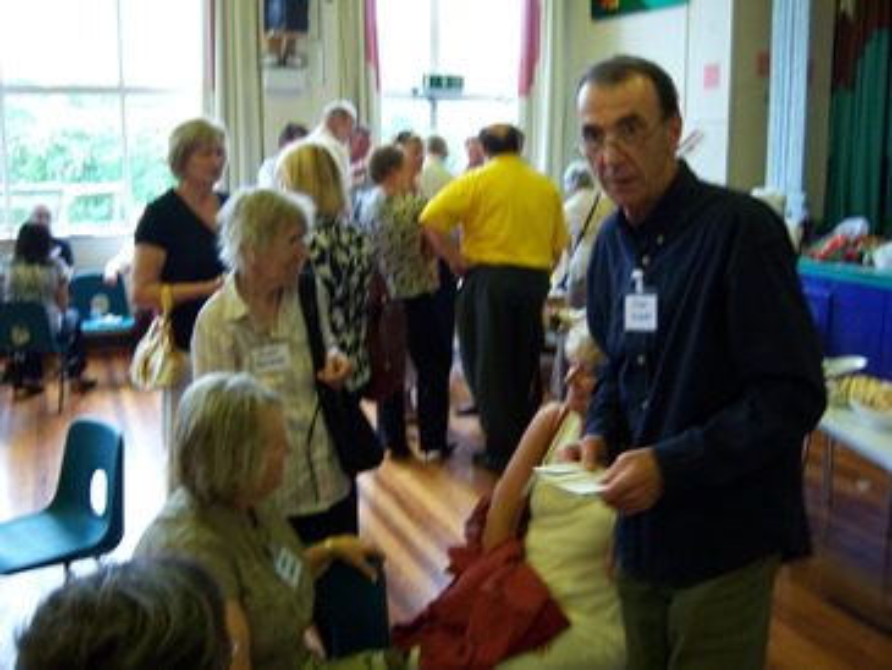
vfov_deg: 39.7
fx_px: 928
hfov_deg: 51.3
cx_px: 446
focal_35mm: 36
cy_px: 335
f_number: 2.8
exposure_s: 1/20
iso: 160
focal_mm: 7.5
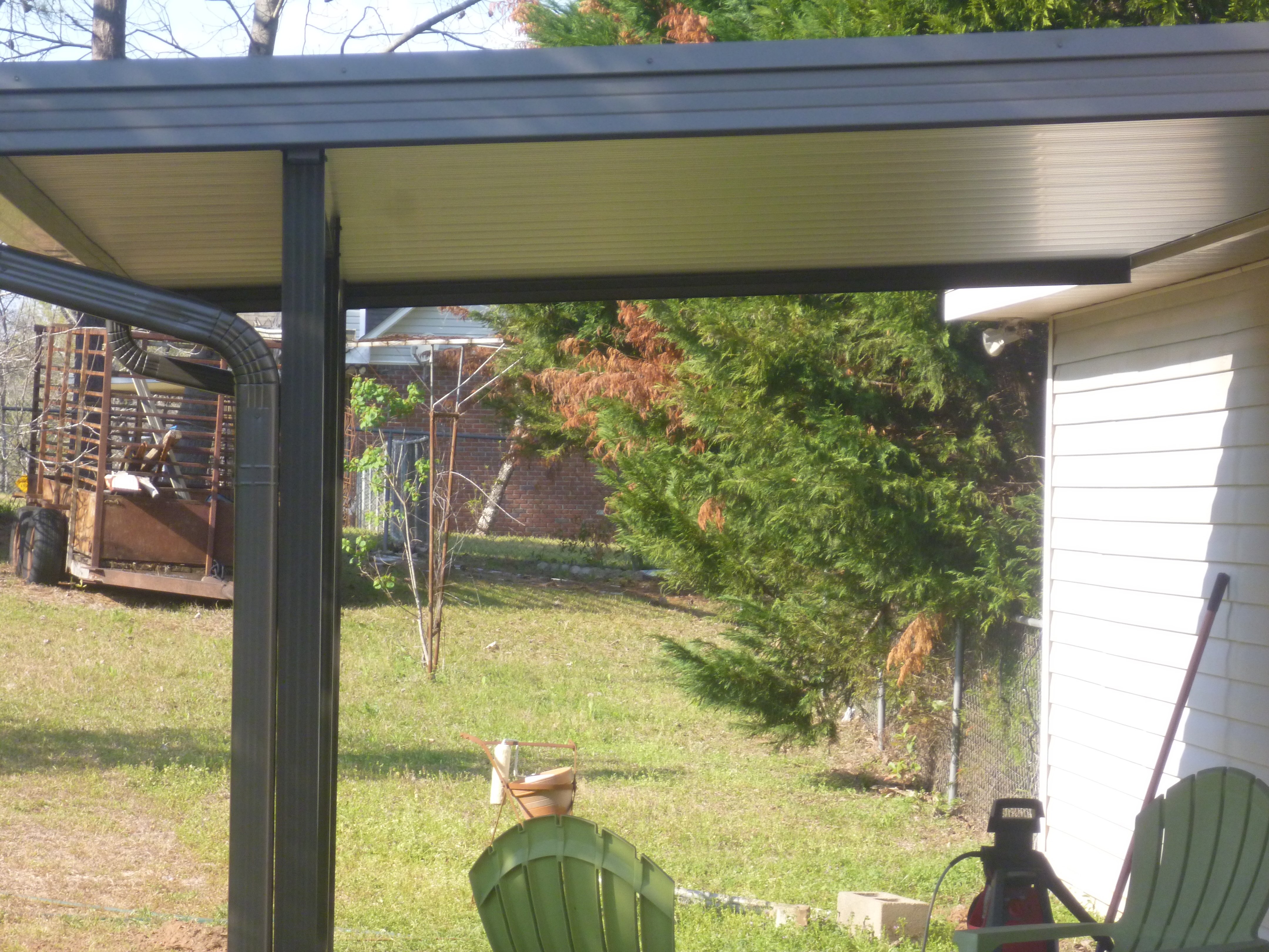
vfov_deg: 12.9
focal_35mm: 115
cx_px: 634
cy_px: 476
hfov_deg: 17.1
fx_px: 4216
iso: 250
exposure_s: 1/200
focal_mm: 20.5
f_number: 6.1
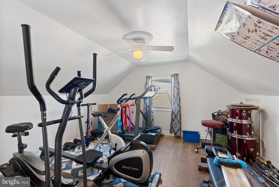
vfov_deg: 73.8
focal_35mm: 16
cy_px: 94
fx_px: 124
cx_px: 140
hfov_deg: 96.7
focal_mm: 16
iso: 250
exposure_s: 1/2
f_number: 7.1
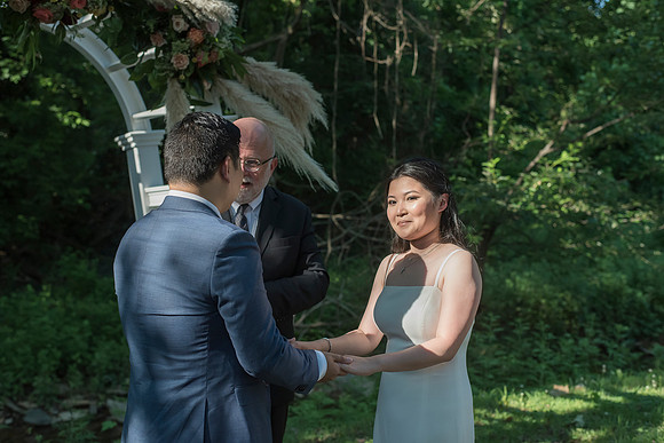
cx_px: 332
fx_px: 922
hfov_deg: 39.6
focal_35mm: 50
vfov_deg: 27.0
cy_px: 222
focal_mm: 50
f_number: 4
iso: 1000
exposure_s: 1/4000
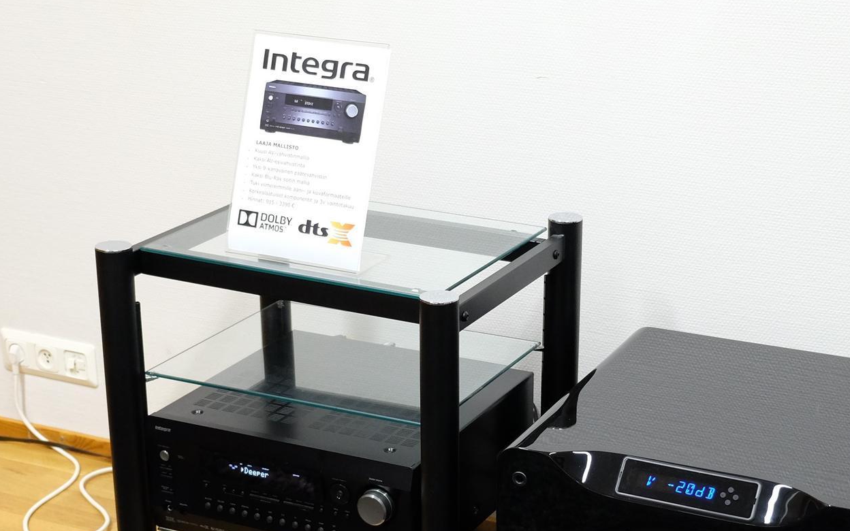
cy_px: 433
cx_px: 488
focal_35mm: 69
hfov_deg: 29.7
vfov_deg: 18.7
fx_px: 1598
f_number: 3.2
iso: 1250
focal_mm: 22.3
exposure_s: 1/38
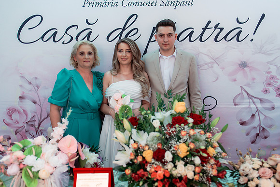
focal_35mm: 35
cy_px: 94
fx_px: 274
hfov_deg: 54.1
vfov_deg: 37.6
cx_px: 140
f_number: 2.8
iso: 800
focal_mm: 35
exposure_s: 1/250
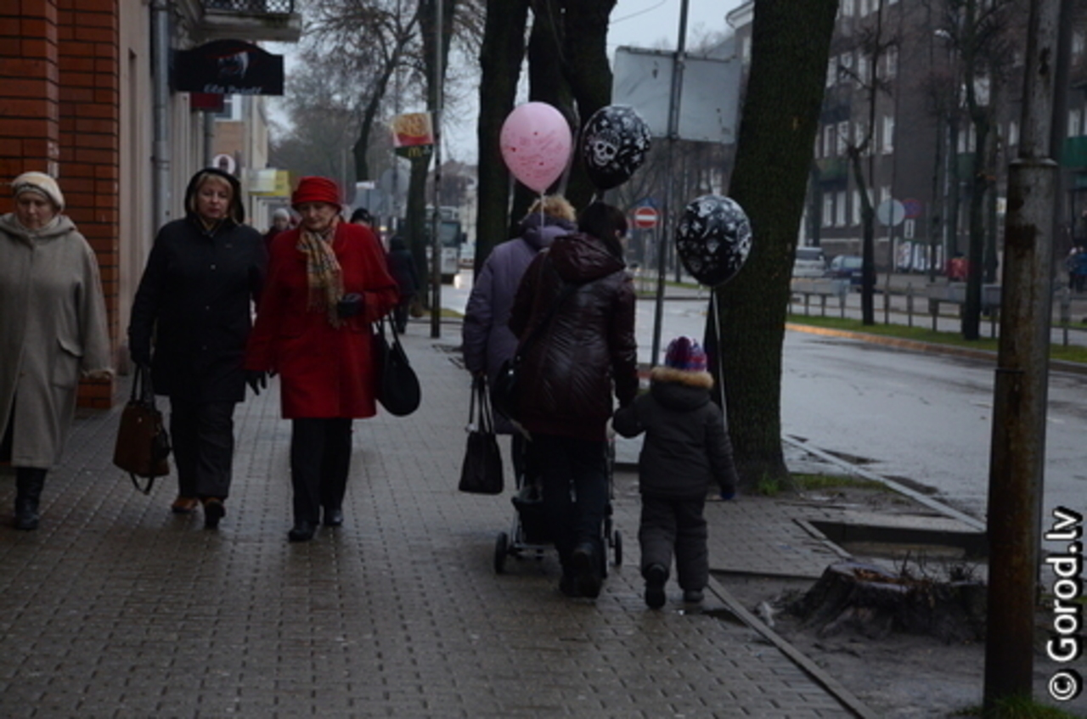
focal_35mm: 87
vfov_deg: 15.6
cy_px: 360
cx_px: 544
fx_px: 2621
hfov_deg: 23.4
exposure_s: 1/160
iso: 1000
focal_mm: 58
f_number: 5
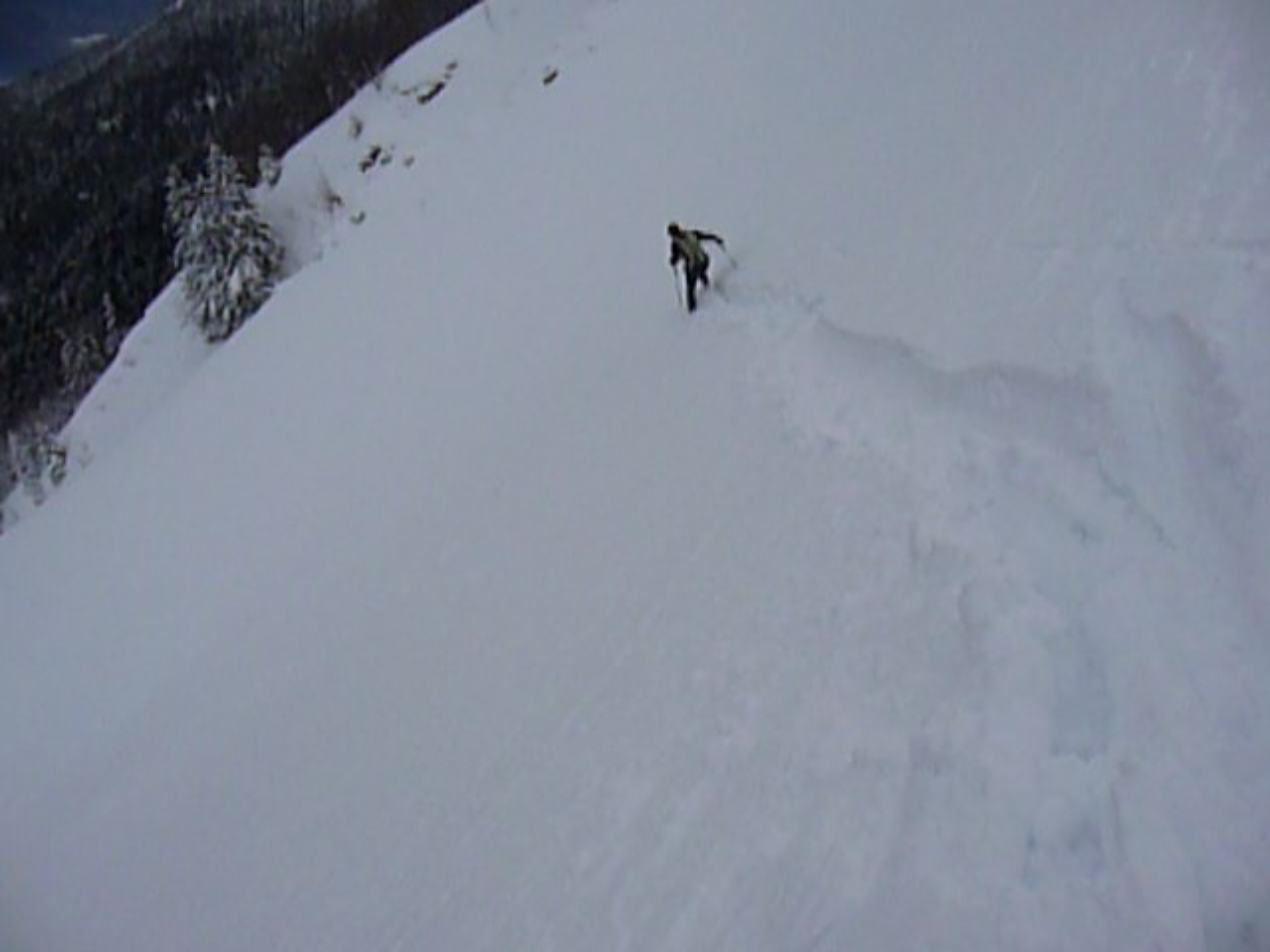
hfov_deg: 63.4
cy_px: 476
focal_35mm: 28
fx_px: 1027
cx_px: 635
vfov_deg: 49.7
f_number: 8
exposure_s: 1/1000
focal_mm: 4.7
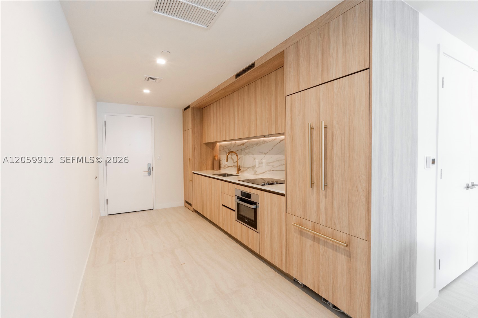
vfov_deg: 72.0
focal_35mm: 16
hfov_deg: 95.0
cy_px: 159
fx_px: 219
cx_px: 239
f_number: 8
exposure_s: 1/13
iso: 800
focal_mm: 11
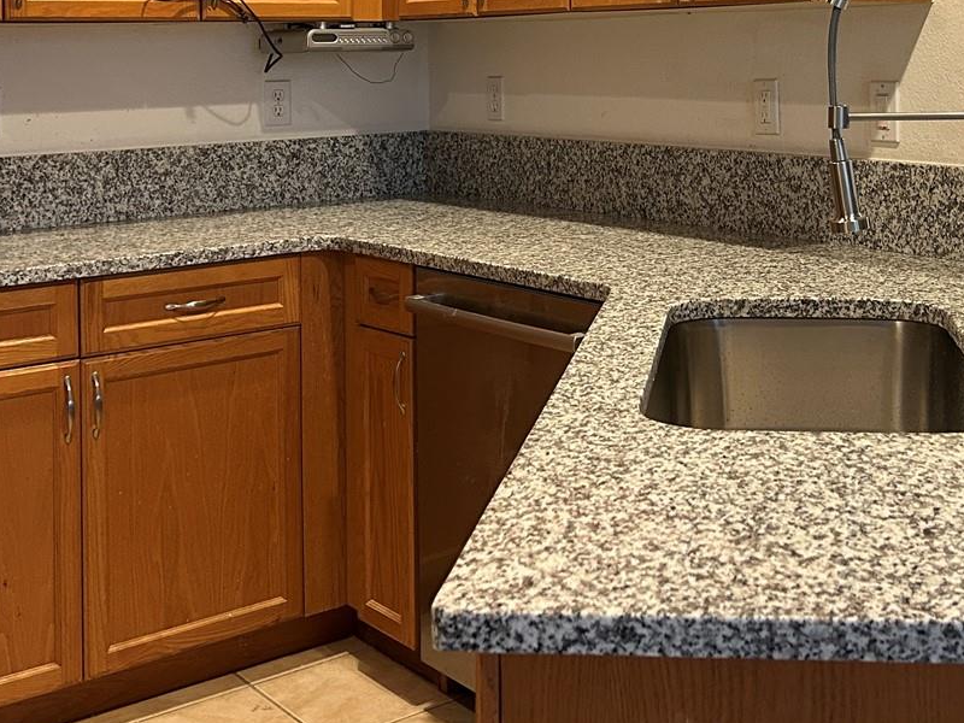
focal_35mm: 52
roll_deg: +1.7
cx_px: 630
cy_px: 14
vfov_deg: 26.6
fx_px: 1448
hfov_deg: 36.5
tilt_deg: +0.8
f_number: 1.5
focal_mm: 5.7
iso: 250
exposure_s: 1/60
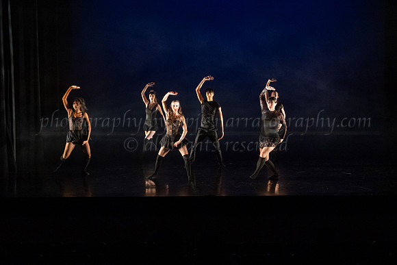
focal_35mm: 61
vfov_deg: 22.2
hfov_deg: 32.7
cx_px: 209
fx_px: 676
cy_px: 132
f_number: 3.2
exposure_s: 1/400
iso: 4000
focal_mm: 52
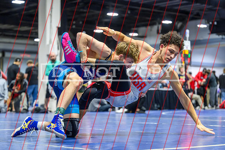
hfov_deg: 22.8
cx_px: 89
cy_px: 86
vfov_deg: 15.3
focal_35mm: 89
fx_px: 557
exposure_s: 1/800
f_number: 2.8
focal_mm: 70
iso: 5000
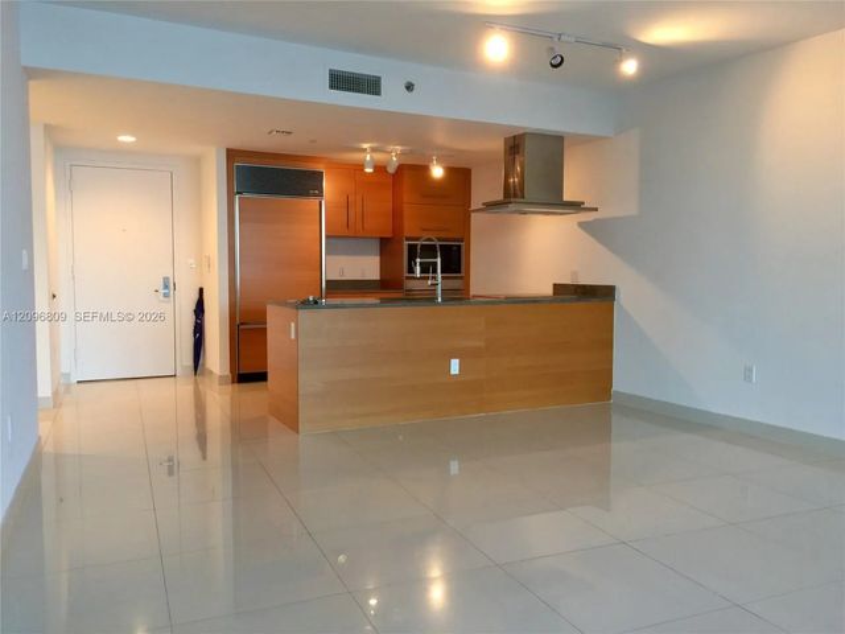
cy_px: 317
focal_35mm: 29
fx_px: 708
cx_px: 422
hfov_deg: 61.7
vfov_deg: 48.2
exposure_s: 1/15
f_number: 2.2
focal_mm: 4.15
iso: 50
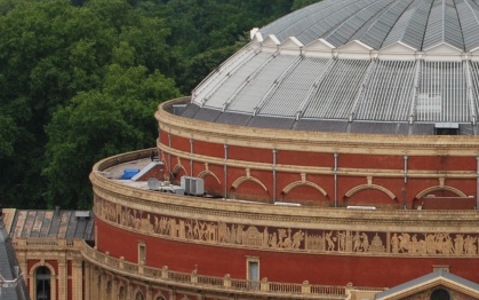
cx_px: 460
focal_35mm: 215
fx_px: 2807
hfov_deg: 9.7
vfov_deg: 6.1
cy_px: 230
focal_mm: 40
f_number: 9
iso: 200
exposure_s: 1/320
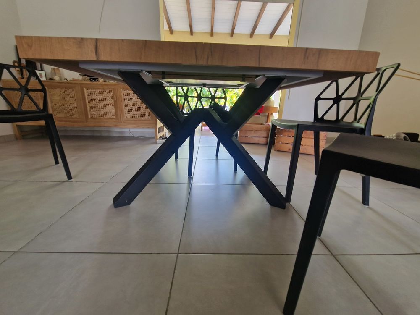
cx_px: 210
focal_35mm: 13
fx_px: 158
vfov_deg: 89.9
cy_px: 158
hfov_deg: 106.2
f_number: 2.2
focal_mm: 2.2
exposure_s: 1/50
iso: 100
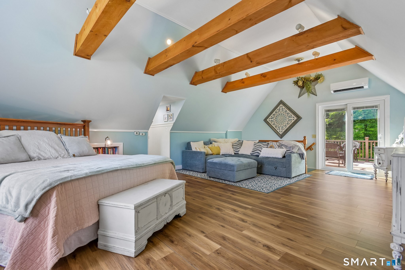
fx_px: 191
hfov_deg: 93.3
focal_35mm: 17
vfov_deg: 70.4
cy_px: 135
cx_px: 202
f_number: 11
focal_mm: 17
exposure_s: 1/25
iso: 400
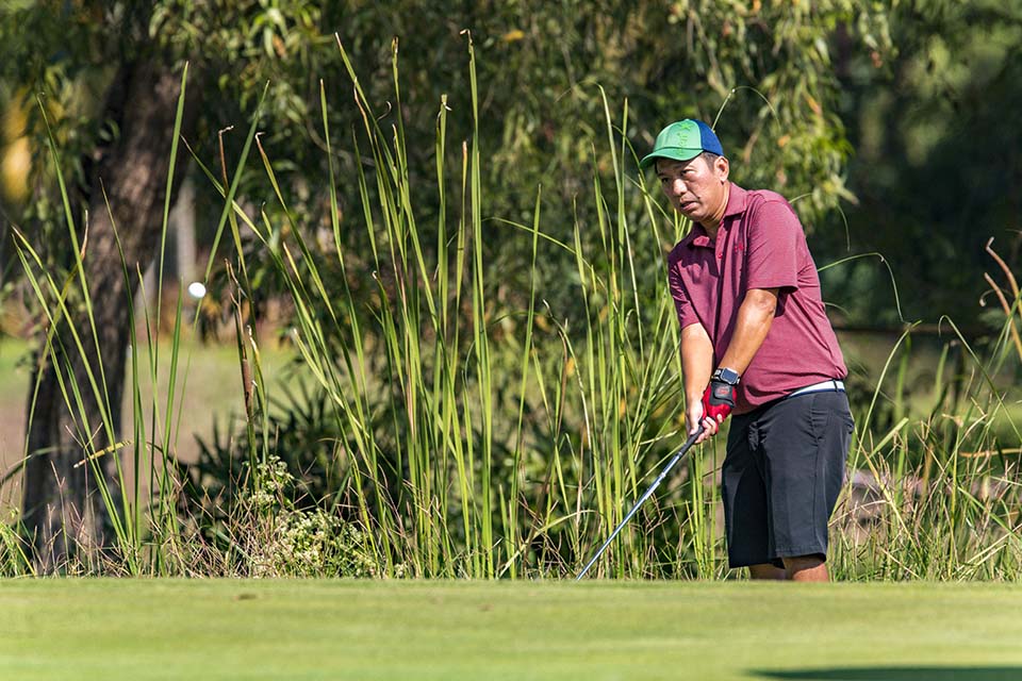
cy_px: 340
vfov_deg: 2.1
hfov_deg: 3.2
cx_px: 511
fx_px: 18451
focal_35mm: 650
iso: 320
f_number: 8
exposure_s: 1/2000
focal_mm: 650
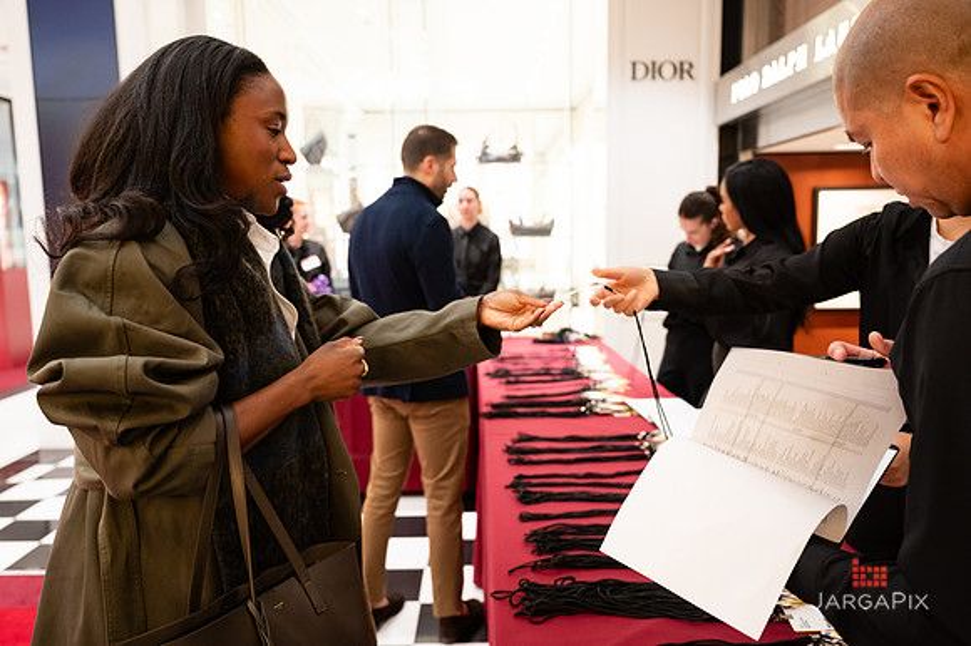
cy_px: 323
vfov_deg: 46.0
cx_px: 486
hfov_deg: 65.1
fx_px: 761
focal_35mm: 28
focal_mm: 27
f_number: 3.2
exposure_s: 1/125
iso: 1600
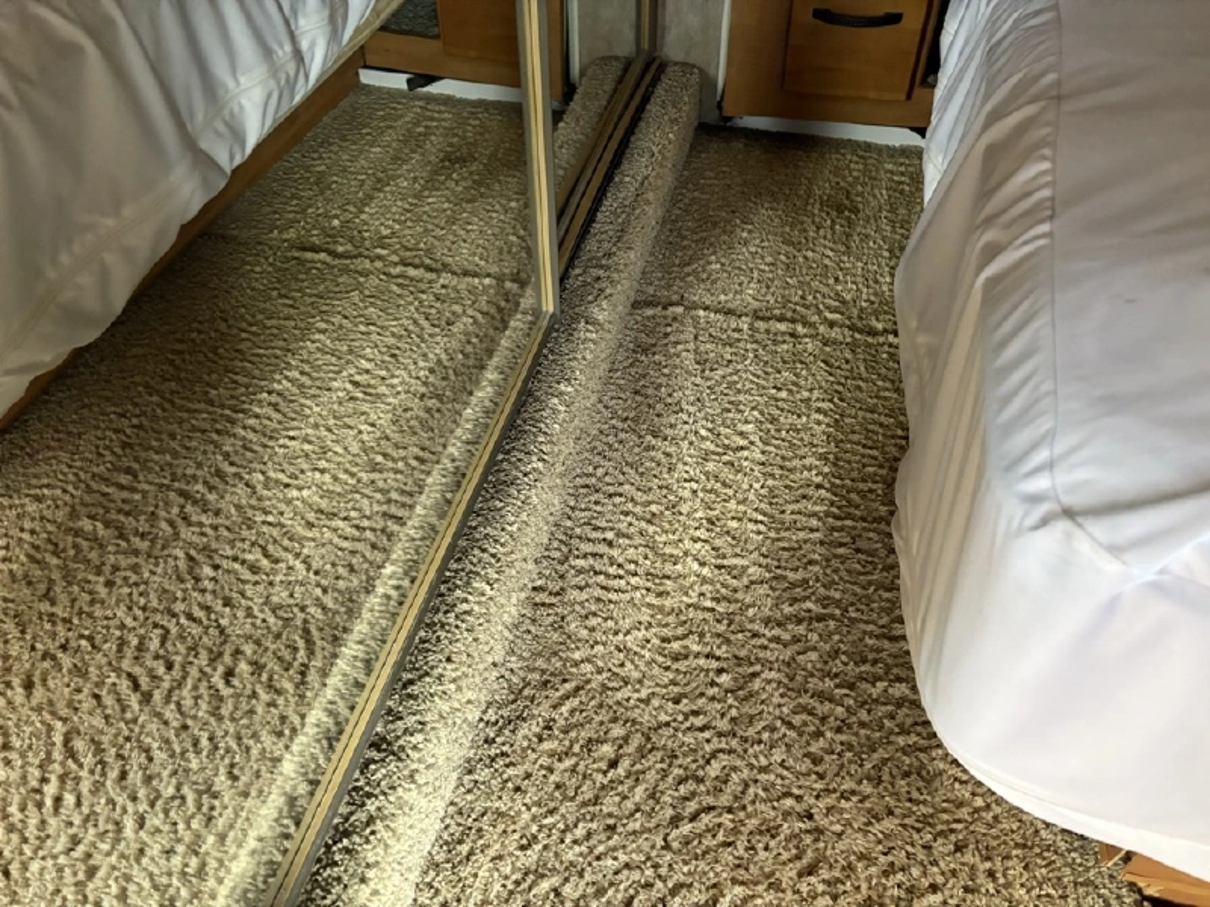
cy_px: 454
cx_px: 605
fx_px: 909
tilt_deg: -45.3
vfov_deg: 53.1
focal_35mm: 26
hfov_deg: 67.3
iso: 640
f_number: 1.6
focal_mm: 5.96
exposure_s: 1/32
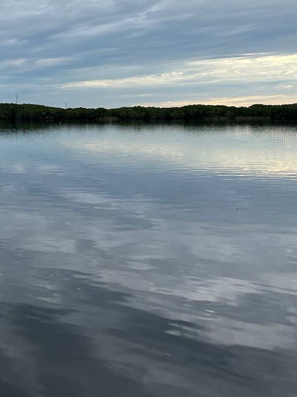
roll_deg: +2.4
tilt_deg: -0.3
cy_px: 137
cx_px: -110
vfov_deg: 34.1
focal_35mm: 56
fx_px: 641
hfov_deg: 22.7
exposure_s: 1/1724
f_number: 1.5
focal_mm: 5.7
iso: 50
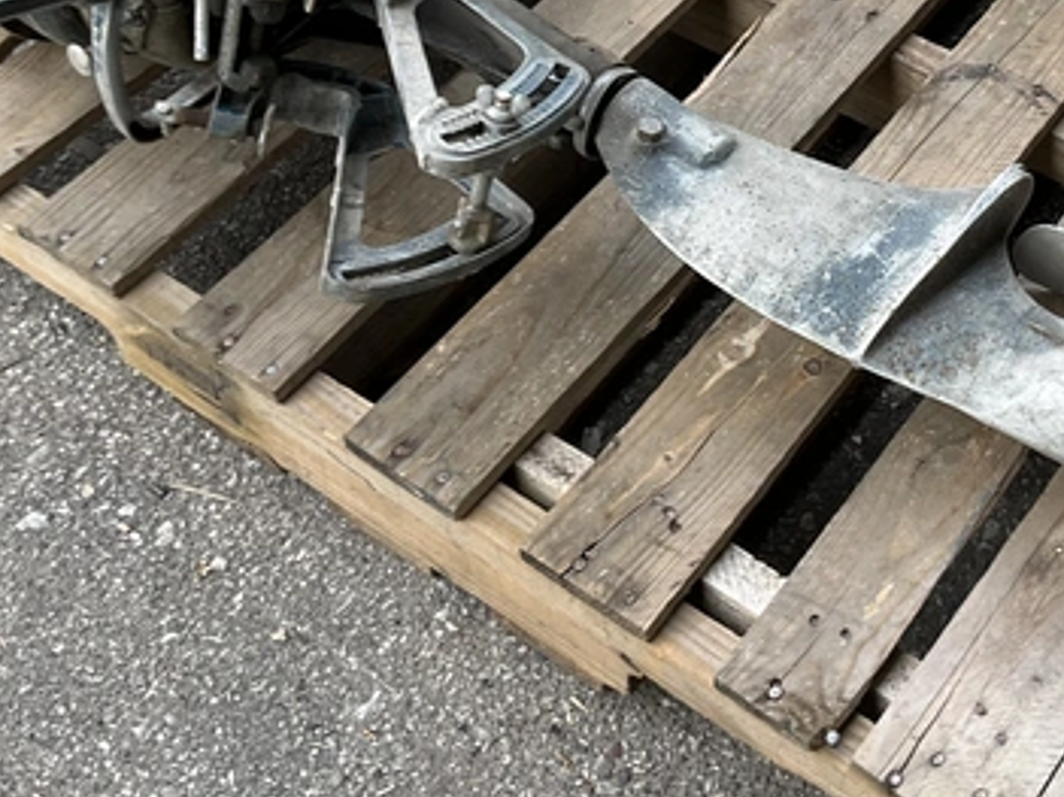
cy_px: 44
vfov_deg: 22.9
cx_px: 791
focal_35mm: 62
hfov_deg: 30.7
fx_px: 1905
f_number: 1.8
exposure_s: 1/122
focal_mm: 3
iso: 16
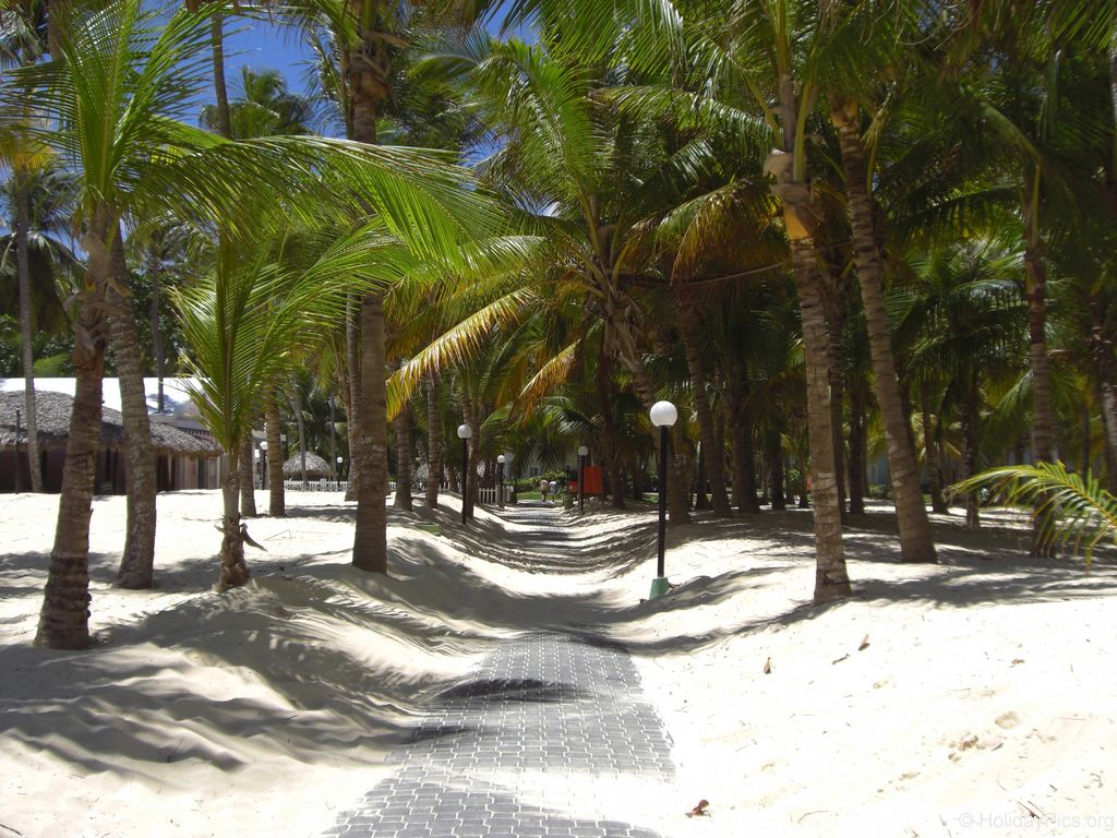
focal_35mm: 38
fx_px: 1226
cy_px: 419
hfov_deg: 49.0
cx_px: 558
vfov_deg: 37.7
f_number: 8
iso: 64
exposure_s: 1/160
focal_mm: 6.2
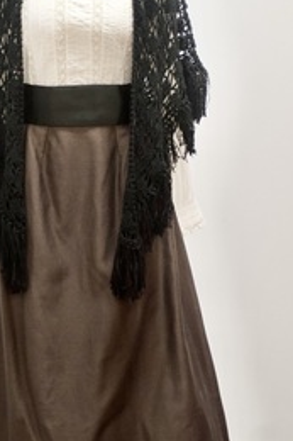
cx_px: 105
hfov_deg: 16.4
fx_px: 1015
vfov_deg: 24.4
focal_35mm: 83
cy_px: 173
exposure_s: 1/125
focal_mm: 32
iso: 1600
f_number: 4
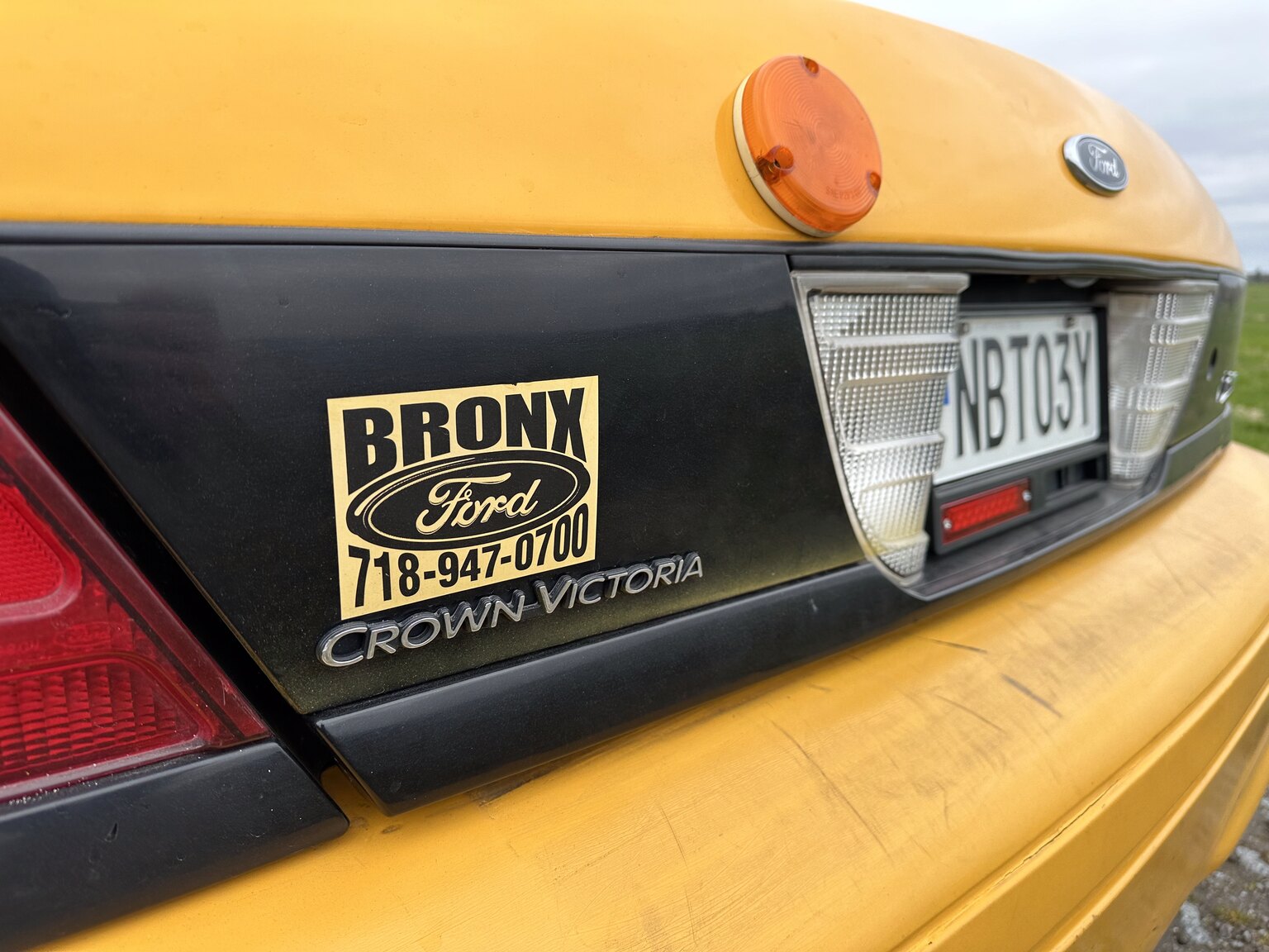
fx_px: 880
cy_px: 476
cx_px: 634
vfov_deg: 56.8
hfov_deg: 71.6
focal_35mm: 24
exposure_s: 1/1639
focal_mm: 6.86
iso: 80
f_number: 1.78
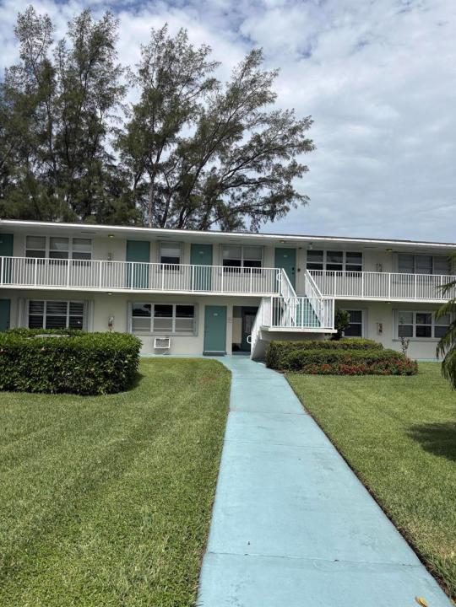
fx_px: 457
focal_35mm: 26
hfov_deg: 53.1
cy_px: 304
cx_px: 228
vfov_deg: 67.3
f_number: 1.6
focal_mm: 5.96
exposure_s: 1/5814
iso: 50
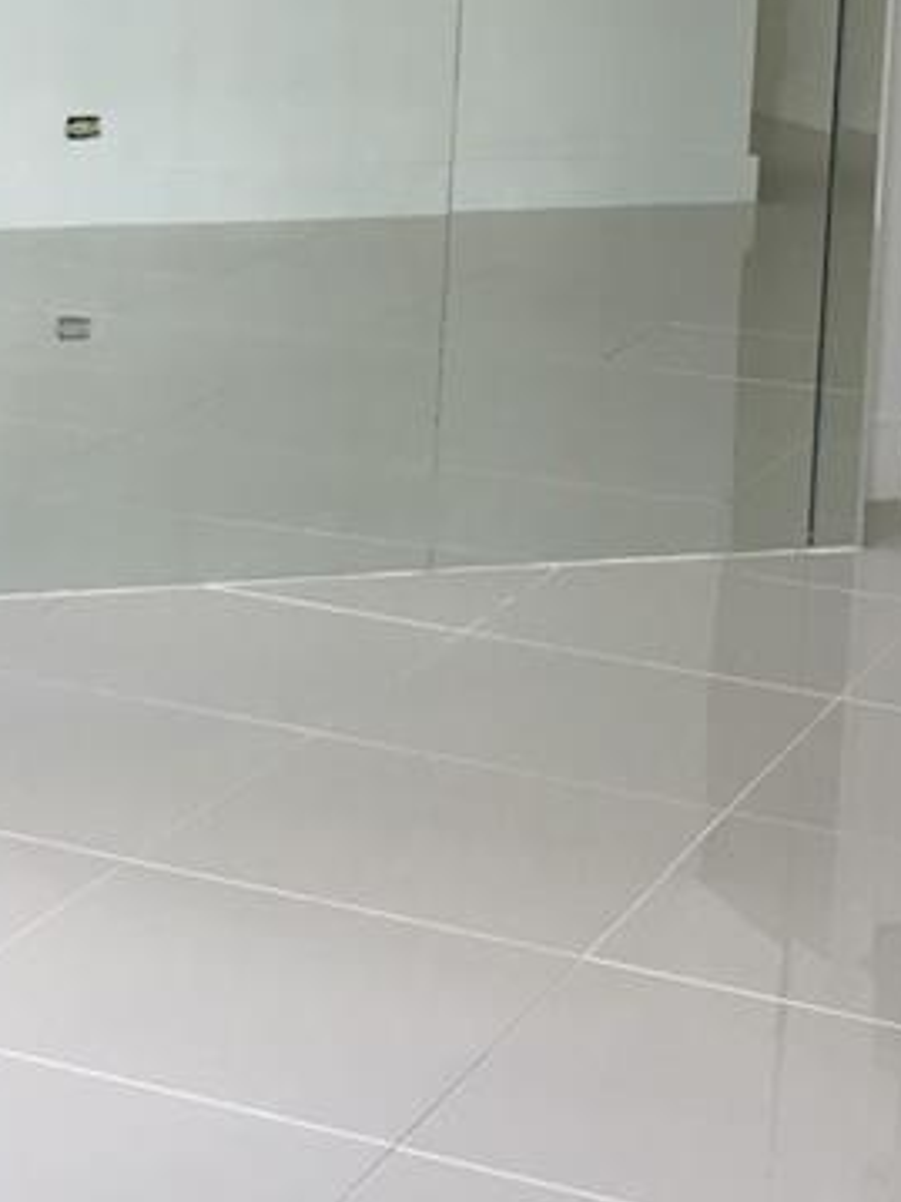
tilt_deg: -4.2
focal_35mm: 97
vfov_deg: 19.5
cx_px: 231
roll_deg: -2.1
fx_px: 3368
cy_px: -54
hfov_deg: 15.2
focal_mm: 4.15
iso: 25
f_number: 2.2
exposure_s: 1/40
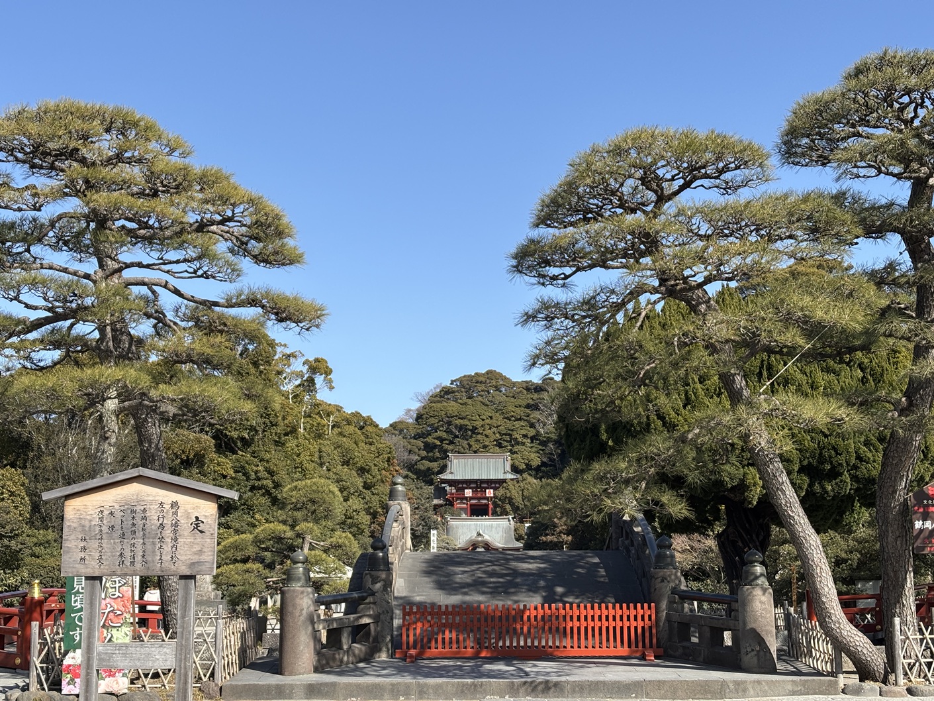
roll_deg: +0.3
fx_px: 1403
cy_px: 350
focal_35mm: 52
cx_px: 467
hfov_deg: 36.8
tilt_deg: +10.3
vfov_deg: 28.0
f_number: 1.6
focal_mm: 5.96
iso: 40
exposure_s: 1/2193
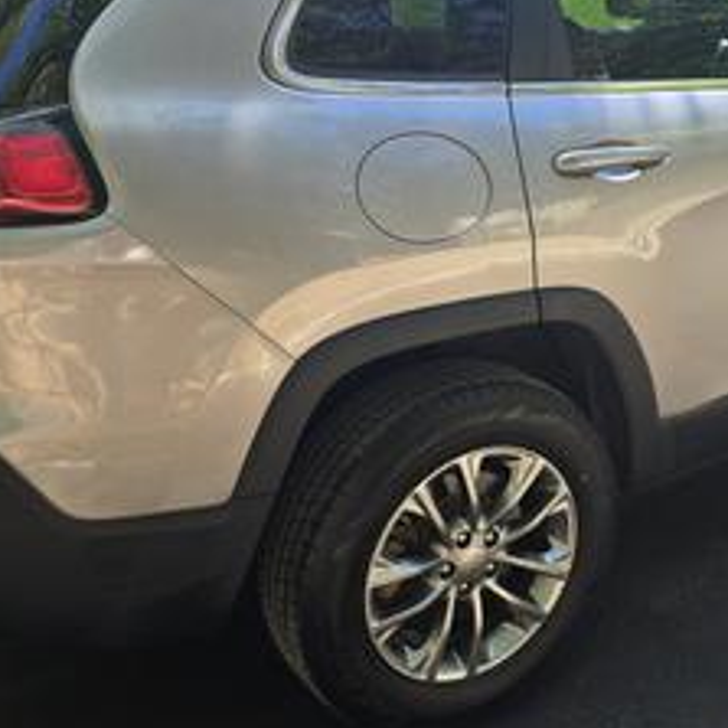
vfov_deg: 36.8
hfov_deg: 36.1
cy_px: 330
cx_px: 532
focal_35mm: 46
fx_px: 1095
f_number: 1.7
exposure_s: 1/180
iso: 25
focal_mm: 6.3
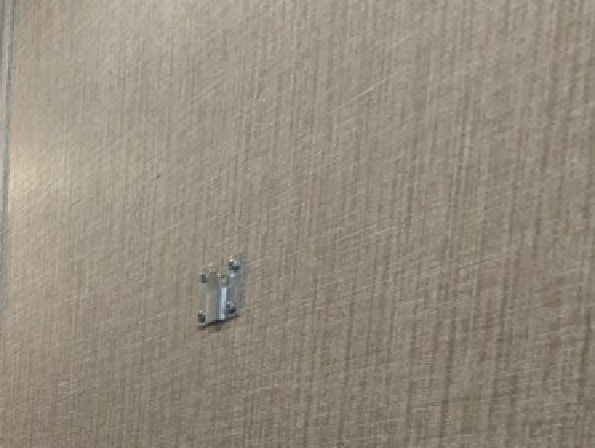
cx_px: -391
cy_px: 637
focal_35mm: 60
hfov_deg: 22.9
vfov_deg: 21.3
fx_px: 1033
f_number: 2.2
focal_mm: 2.35
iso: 380
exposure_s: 1/79.7
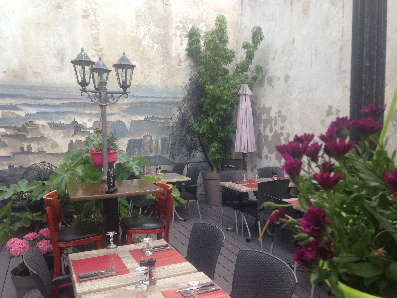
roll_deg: +0.3
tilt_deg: -2.4
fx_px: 378
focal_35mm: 33
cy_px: 149
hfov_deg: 55.4
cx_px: 198
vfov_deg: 42.9
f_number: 2.4
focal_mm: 4.12
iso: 80
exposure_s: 1/120
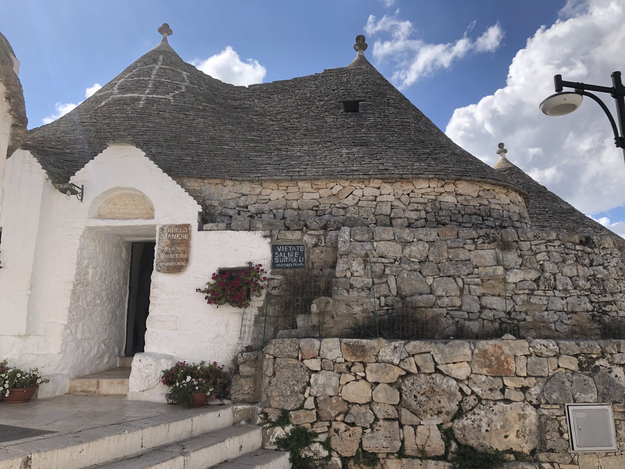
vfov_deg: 49.7
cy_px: 234
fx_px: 506
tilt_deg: +12.9
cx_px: 312
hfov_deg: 63.4
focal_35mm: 28
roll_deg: +1.7
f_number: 1.8
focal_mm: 4
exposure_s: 1/2525
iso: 25
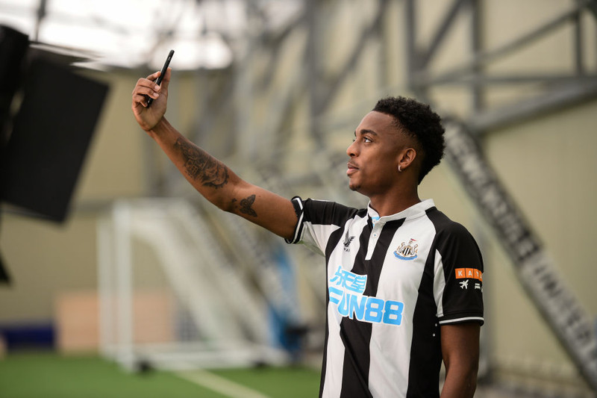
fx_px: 2984
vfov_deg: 7.6
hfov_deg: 11.4
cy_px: 199
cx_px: 298
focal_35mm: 180
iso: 500
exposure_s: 1/250
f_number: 2.8
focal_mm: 180
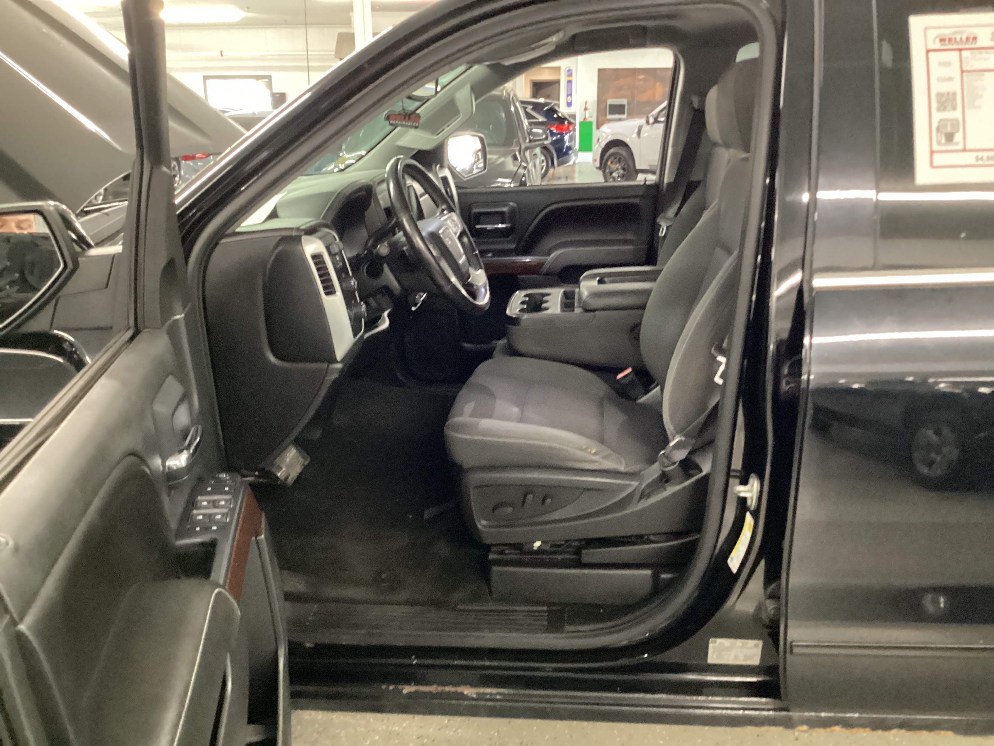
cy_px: 373
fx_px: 890
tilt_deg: -20.7
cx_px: 497
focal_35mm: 31
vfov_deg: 45.4
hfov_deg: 58.4
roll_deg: +1.0
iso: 800
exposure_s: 1/24
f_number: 2.4
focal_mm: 3.3
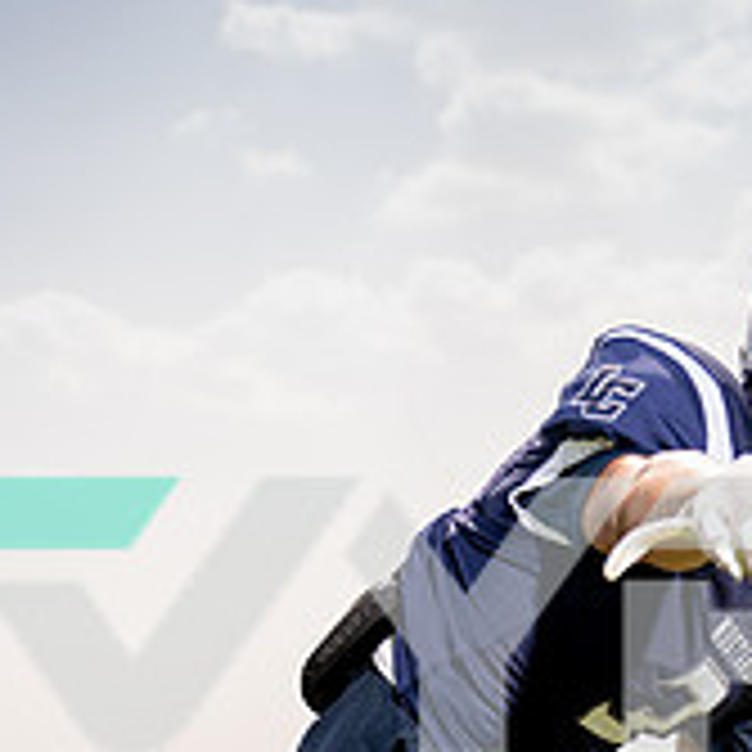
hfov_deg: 18.3
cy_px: 937
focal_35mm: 94
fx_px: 2310
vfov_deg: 17.5
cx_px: 581
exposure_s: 1/800
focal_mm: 41
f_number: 3.5
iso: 100
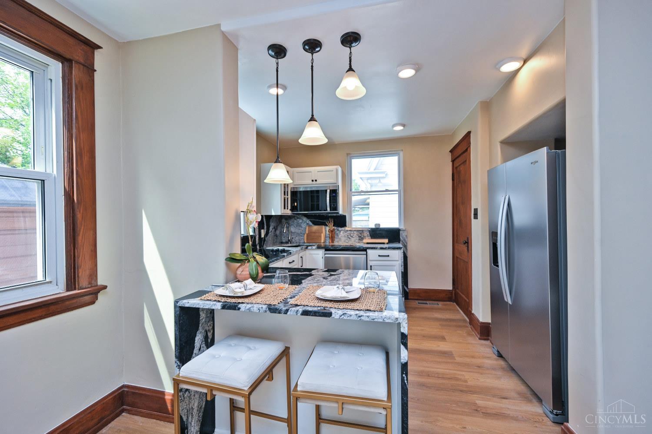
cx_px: 326
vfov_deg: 81.2
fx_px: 254
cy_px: 217
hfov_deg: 104.3
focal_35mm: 14
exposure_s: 1/100
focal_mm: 14
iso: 200
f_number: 5
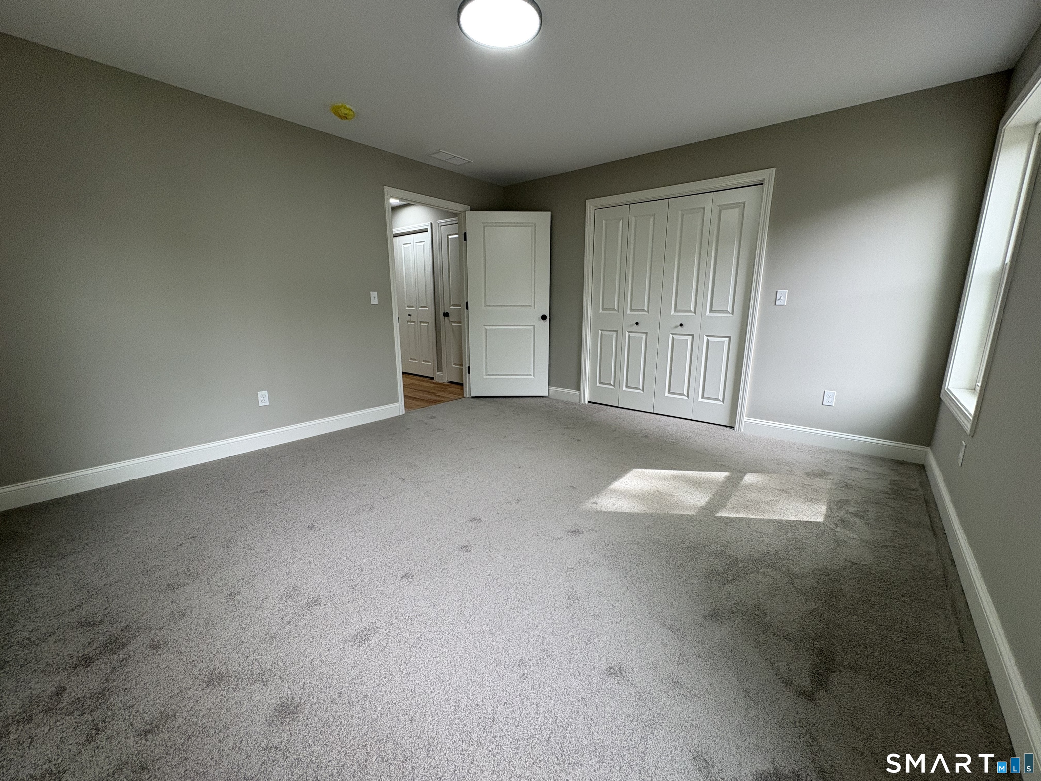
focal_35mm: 14
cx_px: 520
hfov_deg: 102.1
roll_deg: +0.5
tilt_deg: -12.5
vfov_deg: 85.7
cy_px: 390
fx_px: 421
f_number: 2.2
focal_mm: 2.22
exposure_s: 1/120
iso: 125
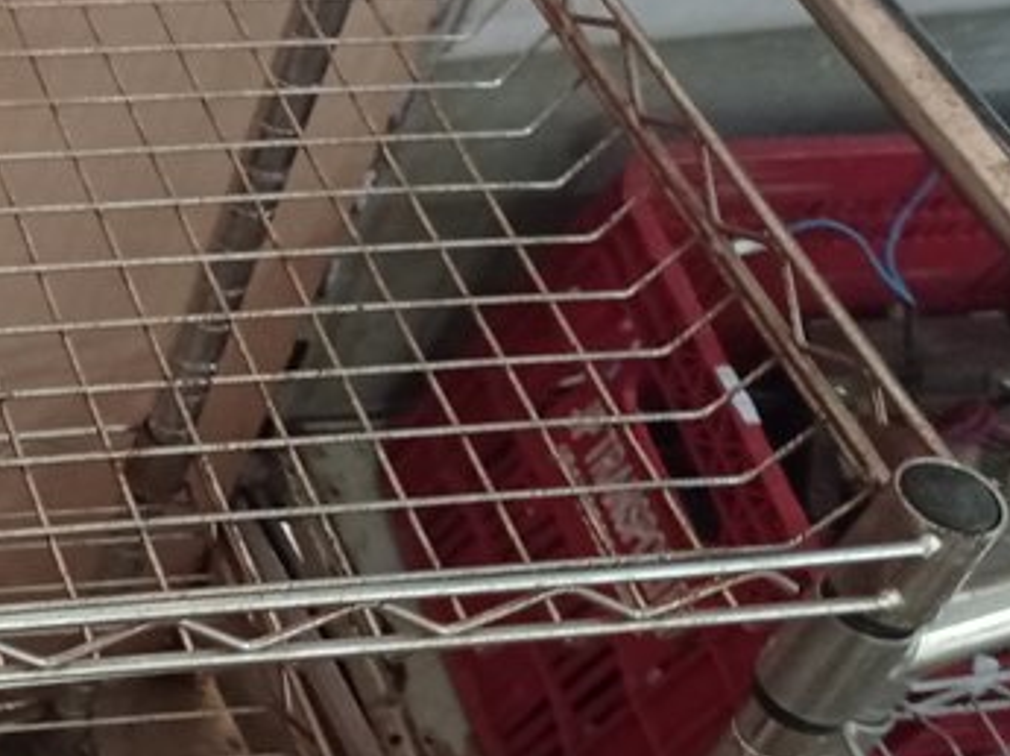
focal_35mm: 83
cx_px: -360
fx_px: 2419
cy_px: 592
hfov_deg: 21.1
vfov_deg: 17.6
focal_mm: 4.7
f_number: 1.79
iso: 828
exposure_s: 1/15
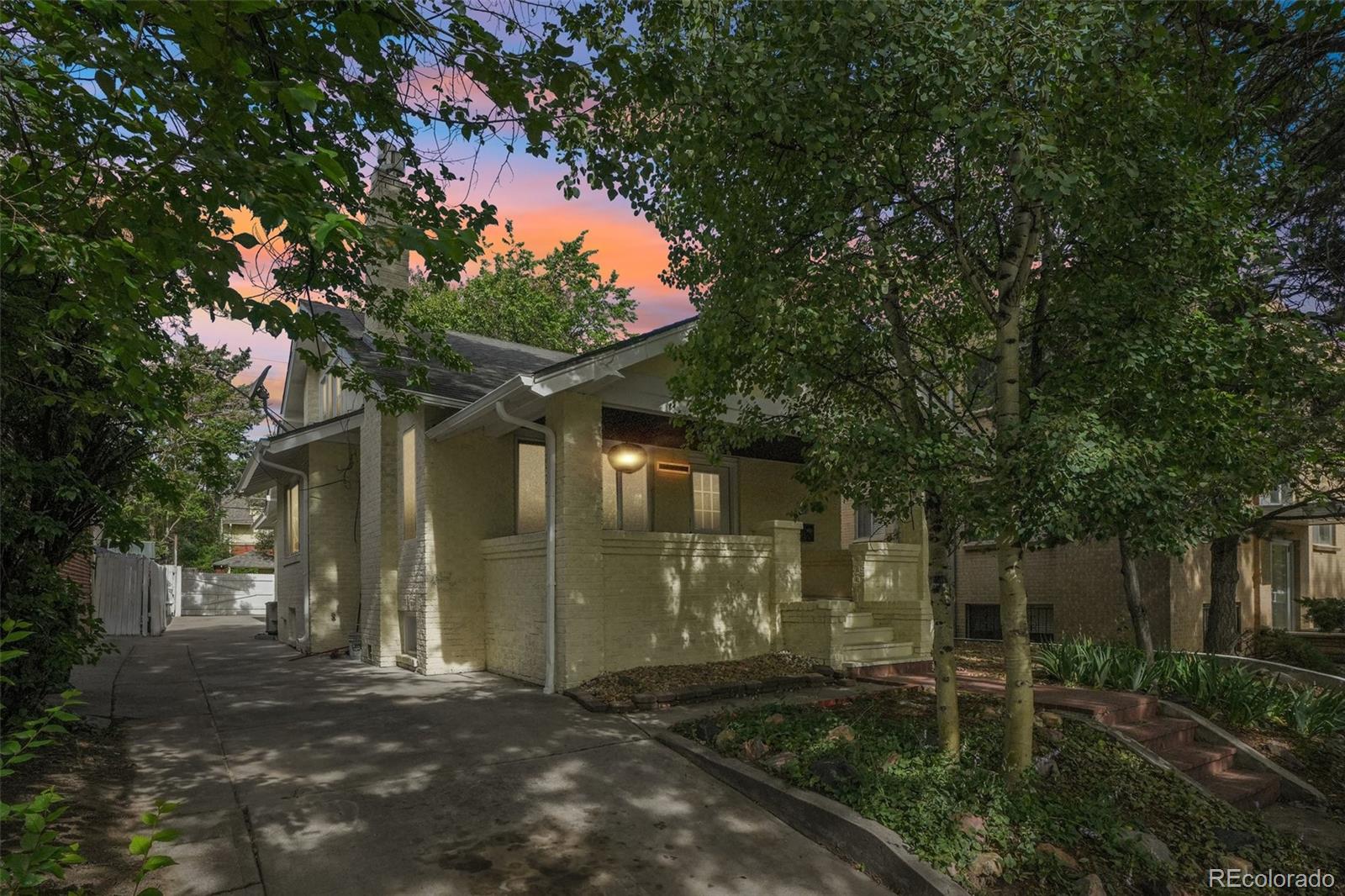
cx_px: 672
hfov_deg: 90.0
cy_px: 448
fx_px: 672
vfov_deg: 67.4
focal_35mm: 18
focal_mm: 12
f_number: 8
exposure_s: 1/500
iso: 800
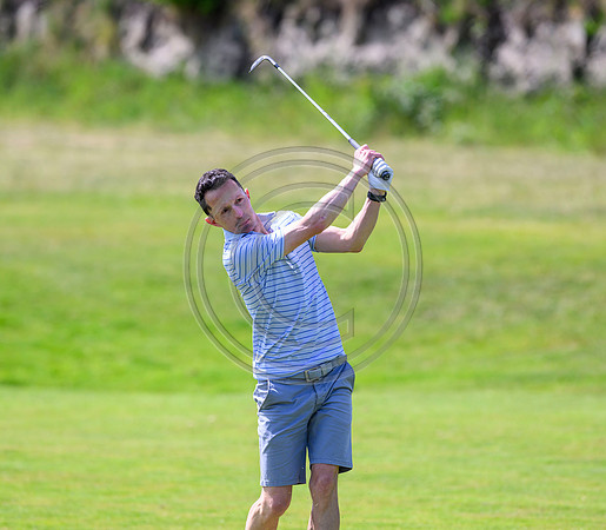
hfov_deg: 3.8
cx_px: 306
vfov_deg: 3.3
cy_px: 255
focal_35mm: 493
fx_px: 9173
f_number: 4
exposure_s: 1/3200
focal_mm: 400
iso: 500
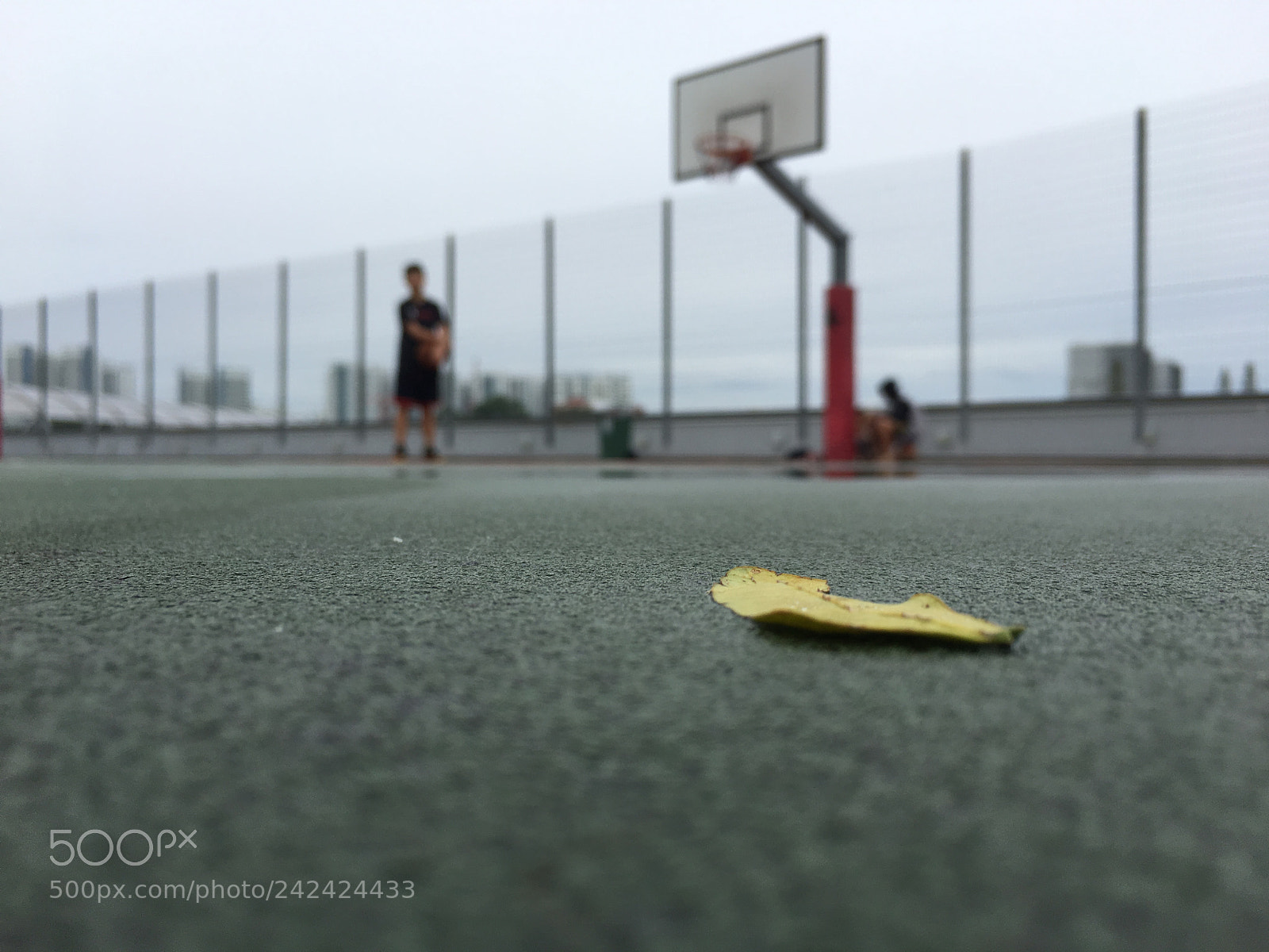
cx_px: 634
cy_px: 476
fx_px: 1063
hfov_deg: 61.7
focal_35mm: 29
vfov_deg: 48.2
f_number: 2.2
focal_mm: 4.15
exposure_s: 1/1166
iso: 25
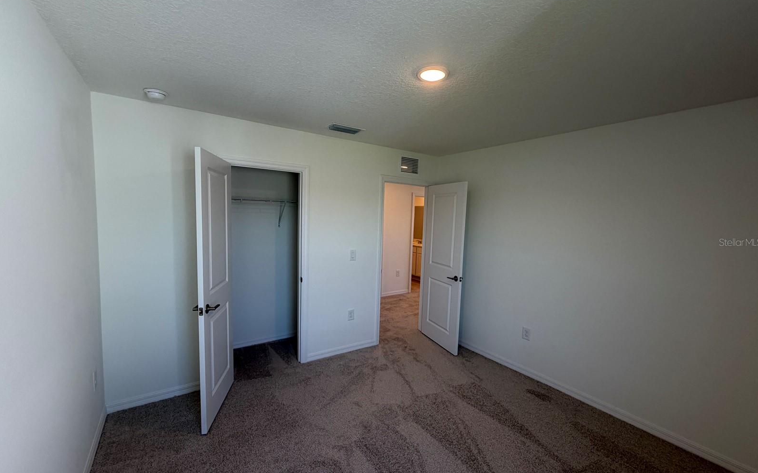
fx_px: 310
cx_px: 381
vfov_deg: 74.8
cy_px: 242
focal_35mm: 15
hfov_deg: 101.5
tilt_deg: -4.8
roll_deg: -1.3
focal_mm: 2.22
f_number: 2.2
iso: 100
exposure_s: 1/120
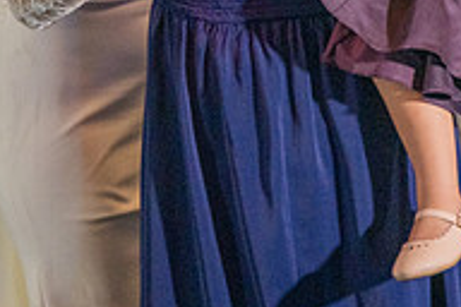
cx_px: 257
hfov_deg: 8.7
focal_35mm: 237
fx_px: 3035
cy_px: -106
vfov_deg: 5.8
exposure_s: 1/200
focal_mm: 70
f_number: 2.8
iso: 1600
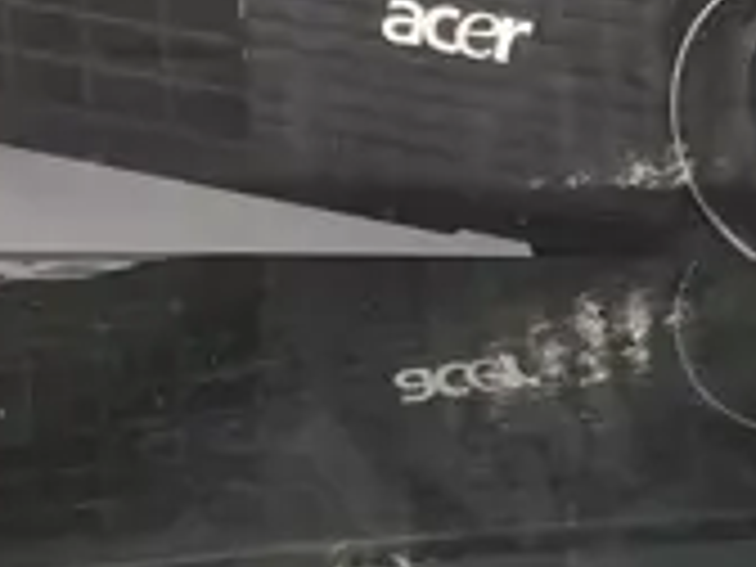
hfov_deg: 11.2
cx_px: 1012
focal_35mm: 171
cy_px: 81
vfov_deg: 8.7
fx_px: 3735
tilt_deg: -6.9
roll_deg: -1.1
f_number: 1.8
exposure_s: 1/50
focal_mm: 3.99
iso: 64
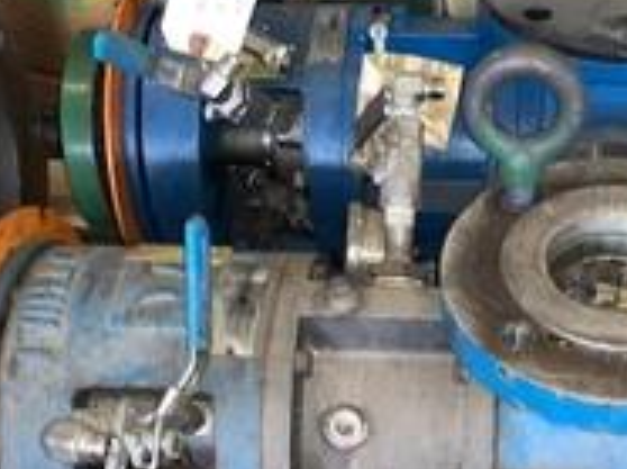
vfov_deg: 25.0
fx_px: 1013
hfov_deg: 34.1
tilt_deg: -50.1
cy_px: 456
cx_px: 421
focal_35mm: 56
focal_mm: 4.25
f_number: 1.8
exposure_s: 1/9
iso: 100
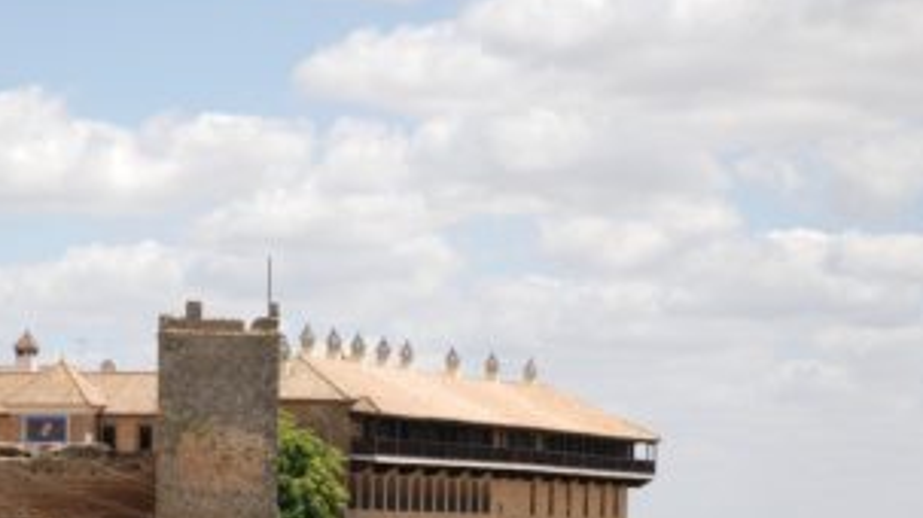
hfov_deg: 13.8
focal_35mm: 156
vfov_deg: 7.7
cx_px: 292
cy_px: 431
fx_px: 3816
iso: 125
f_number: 5.6
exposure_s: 1/500
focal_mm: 60
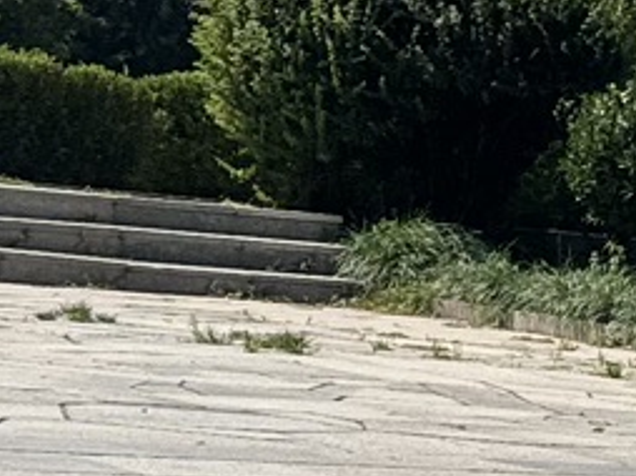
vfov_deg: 7.0
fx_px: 3469
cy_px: -947
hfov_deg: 10.3
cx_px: 759
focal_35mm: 189
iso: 80
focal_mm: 6.76
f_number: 1.78
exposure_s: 1/7092
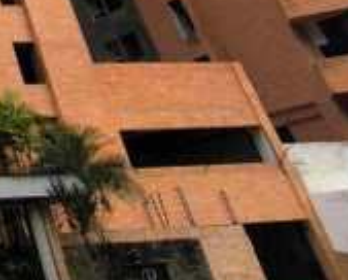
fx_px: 609
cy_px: -163
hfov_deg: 22.1
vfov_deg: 21.1
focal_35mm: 59
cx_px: -251
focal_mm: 1.65
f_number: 2.2
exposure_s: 1/2681
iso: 50
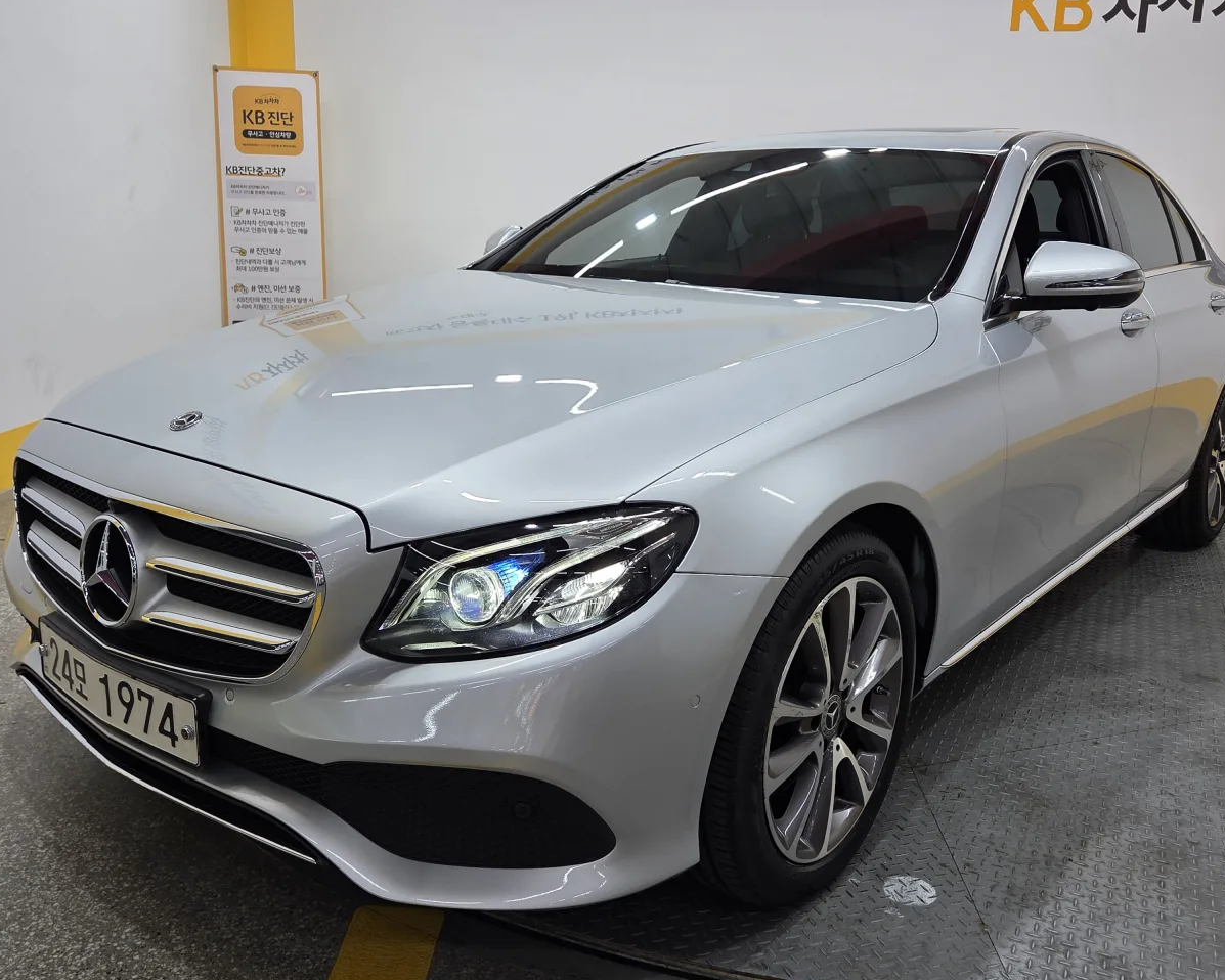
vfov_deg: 48.4
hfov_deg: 58.7
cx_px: 581
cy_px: 440
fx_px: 1088
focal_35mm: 30
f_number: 1.8
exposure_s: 1/120
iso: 80
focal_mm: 5.4
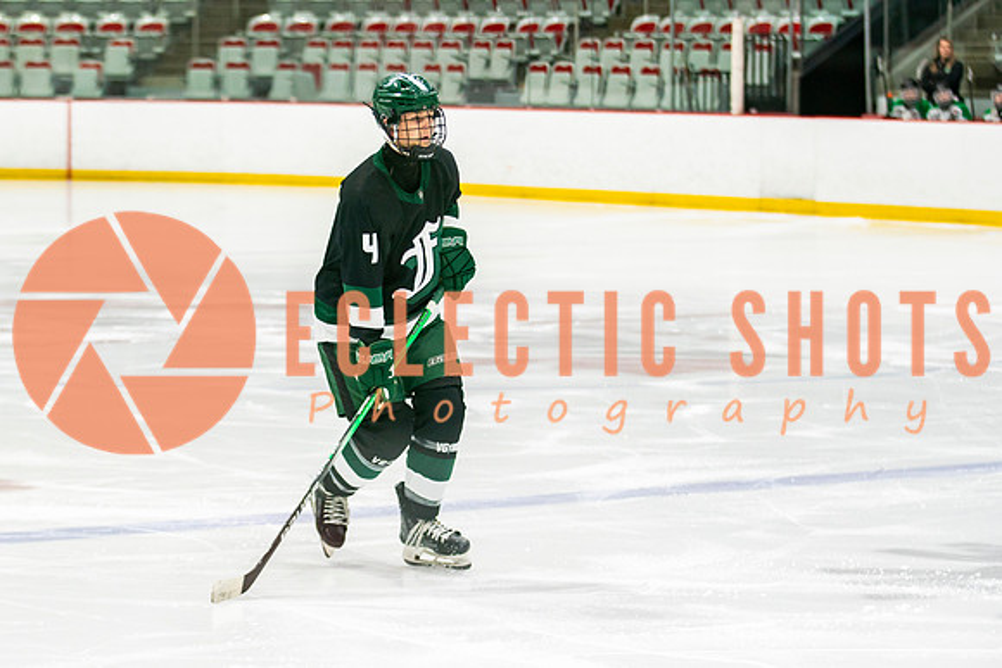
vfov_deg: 9.2
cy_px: 313
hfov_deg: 13.7
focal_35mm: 150
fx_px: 4168
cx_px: 358
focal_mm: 95
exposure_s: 1/640
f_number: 3.2
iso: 800
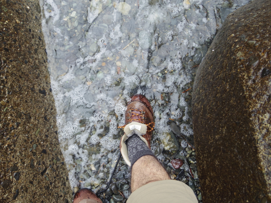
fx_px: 251
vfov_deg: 44.2
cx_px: 136
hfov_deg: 56.8
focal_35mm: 32
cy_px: 102
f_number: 2.8
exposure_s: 1/100
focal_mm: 5.8
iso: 100
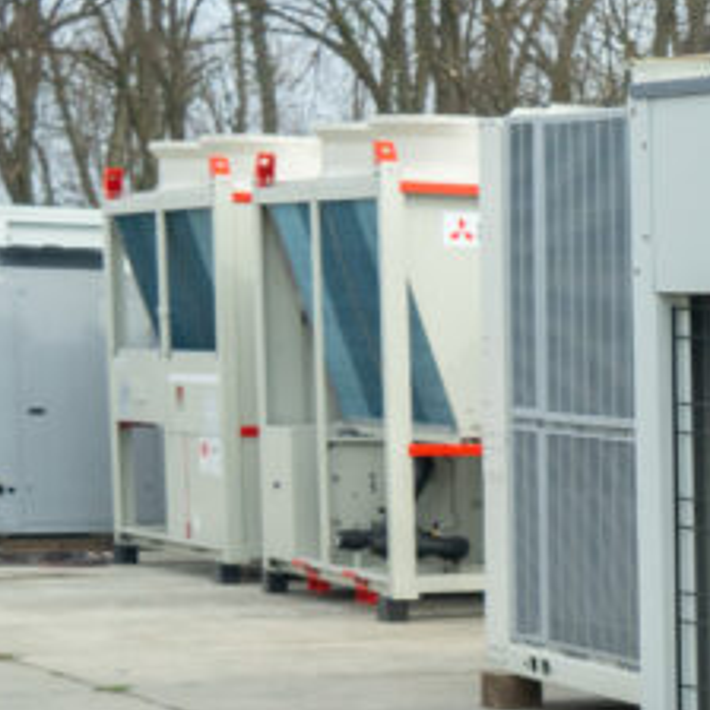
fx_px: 2970
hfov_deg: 11.7
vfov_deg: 13.4
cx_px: 1585
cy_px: 784
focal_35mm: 128
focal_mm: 33
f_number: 8
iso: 640
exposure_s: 1/160
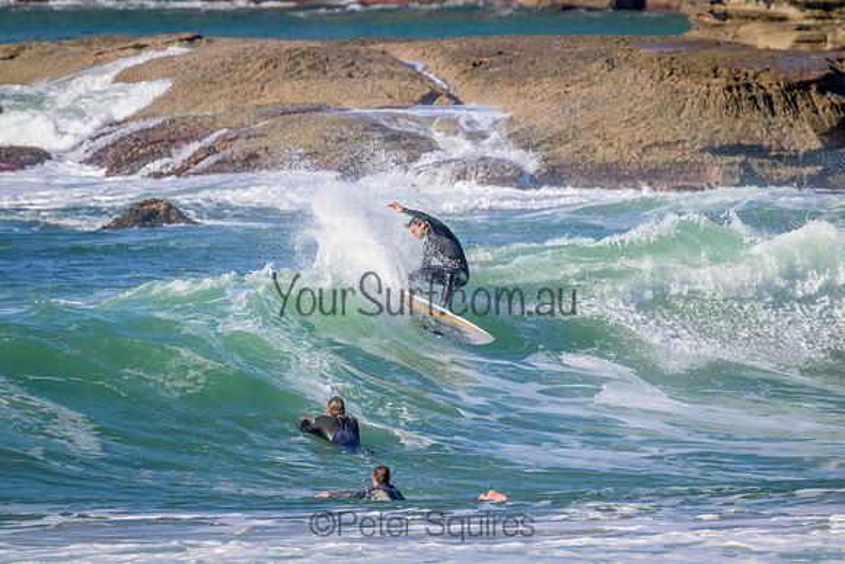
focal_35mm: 800
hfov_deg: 2.6
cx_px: 422
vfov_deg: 1.7
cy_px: 282
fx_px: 18781
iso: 1250
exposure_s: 1/2000
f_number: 11
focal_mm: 800
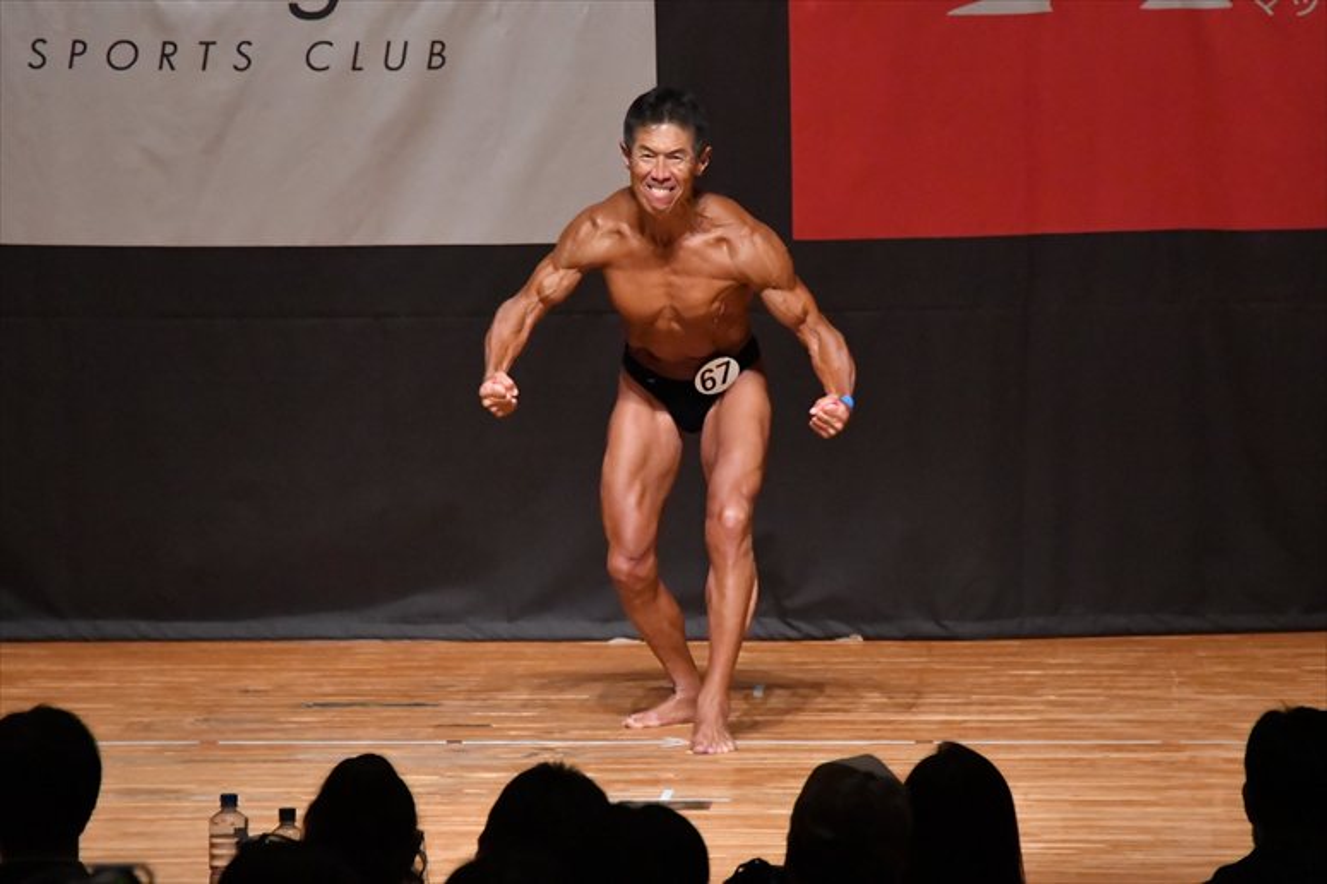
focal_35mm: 300
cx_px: 664
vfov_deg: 4.6
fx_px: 11053
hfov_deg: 6.9
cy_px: 442
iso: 10000
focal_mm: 200
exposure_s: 1/400
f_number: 5.6
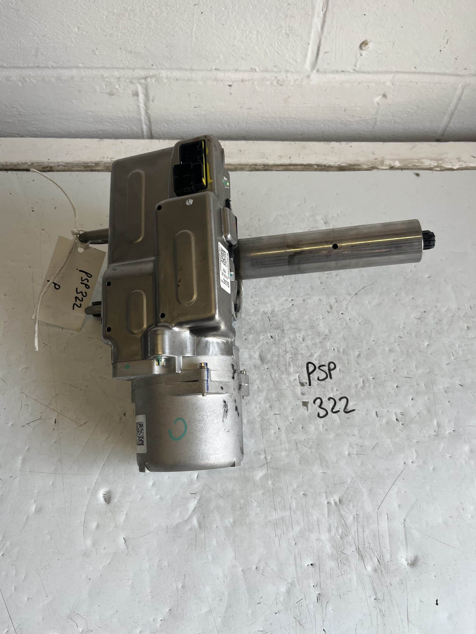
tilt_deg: -56.7
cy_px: 317
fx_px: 477
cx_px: 238
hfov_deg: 53.1
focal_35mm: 26
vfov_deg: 67.3
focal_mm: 5.1
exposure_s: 1/342
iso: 50
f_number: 1.6
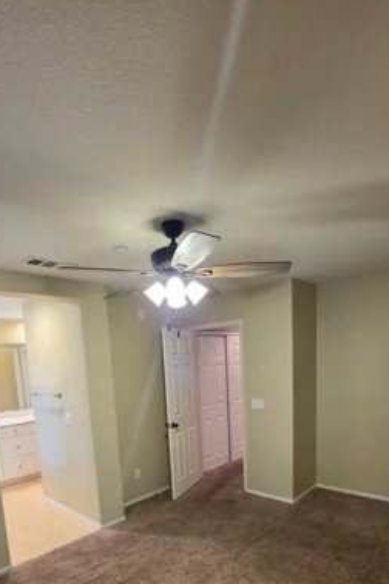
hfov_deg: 61.8
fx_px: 325
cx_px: 181
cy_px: 415
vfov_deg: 79.6
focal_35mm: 20
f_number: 1.9
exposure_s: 1/60
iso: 160
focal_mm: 2.2
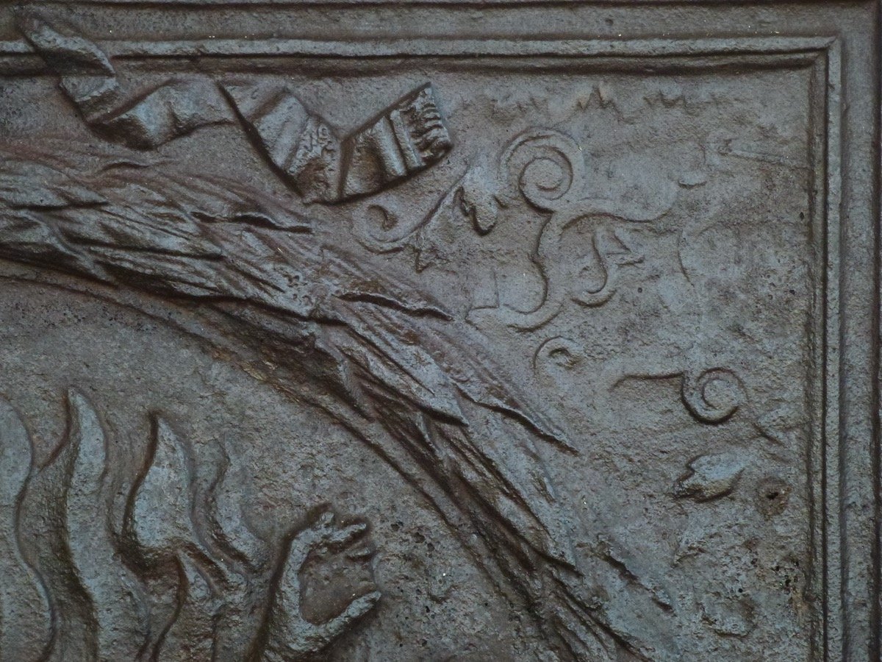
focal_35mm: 182
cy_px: 331
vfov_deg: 8.2
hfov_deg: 10.9
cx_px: 441
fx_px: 4637
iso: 400
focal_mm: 32.6
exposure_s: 1/50
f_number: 5.4
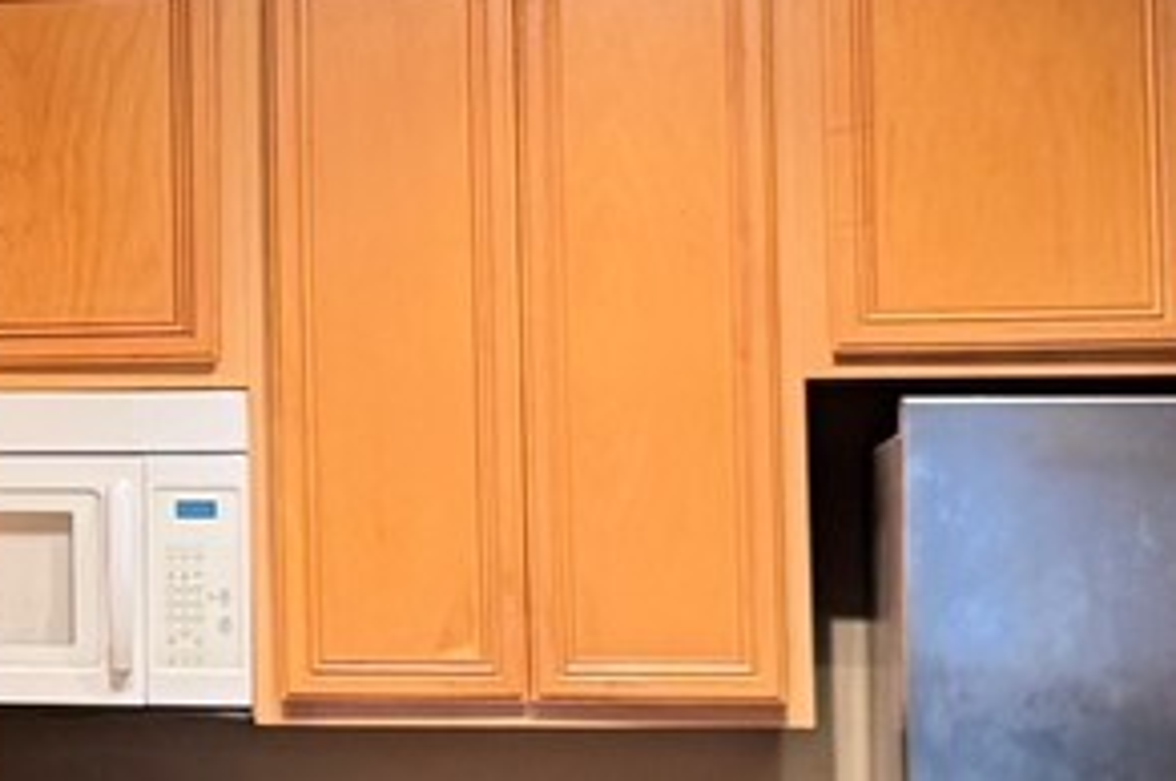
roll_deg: +0.4
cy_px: 338
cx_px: -898
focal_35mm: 137
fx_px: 4470
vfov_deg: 10.0
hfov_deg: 13.5
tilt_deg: +3.4
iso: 200
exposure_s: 1/60
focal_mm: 6.76
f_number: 1.78
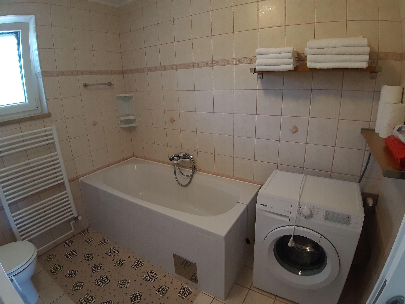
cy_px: 152
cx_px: 202
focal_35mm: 18
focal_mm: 1.87
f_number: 2.4
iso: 200
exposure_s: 1/33
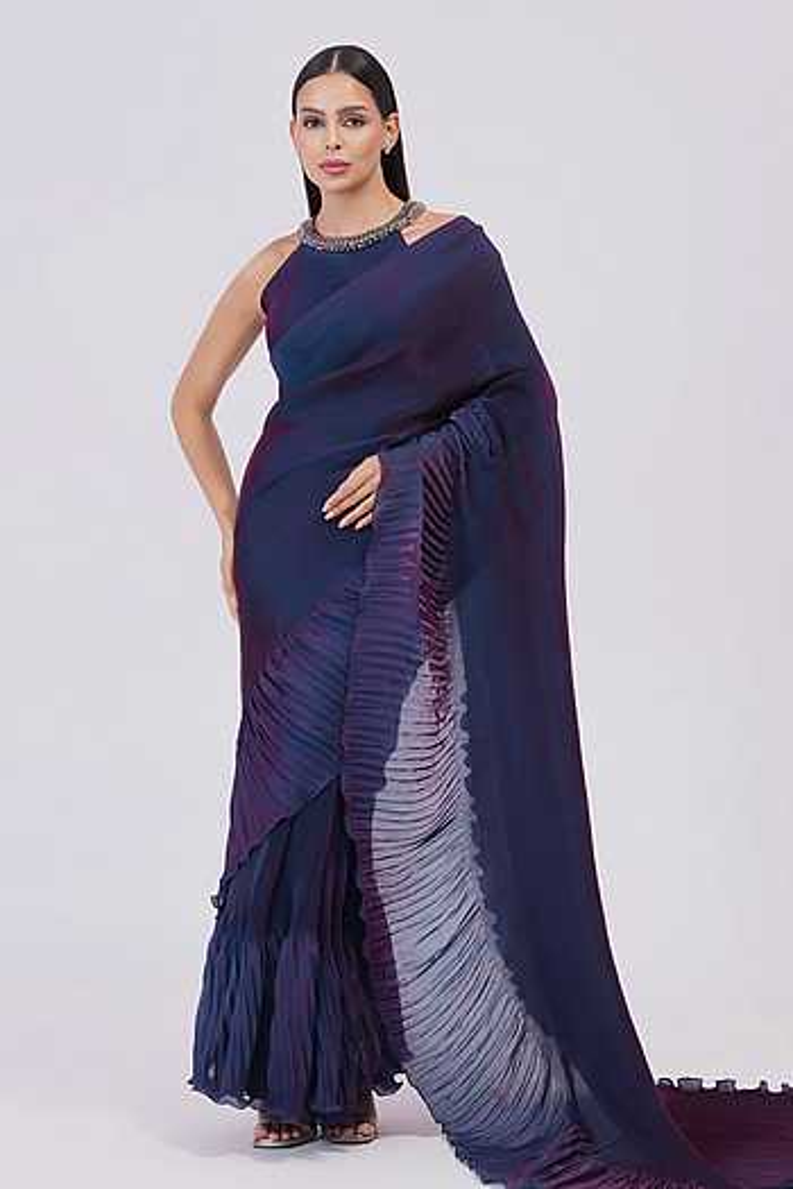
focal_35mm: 82
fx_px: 2709
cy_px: 594
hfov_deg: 16.7
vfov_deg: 24.8
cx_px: 396
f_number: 9
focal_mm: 82
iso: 320
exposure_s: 1/125
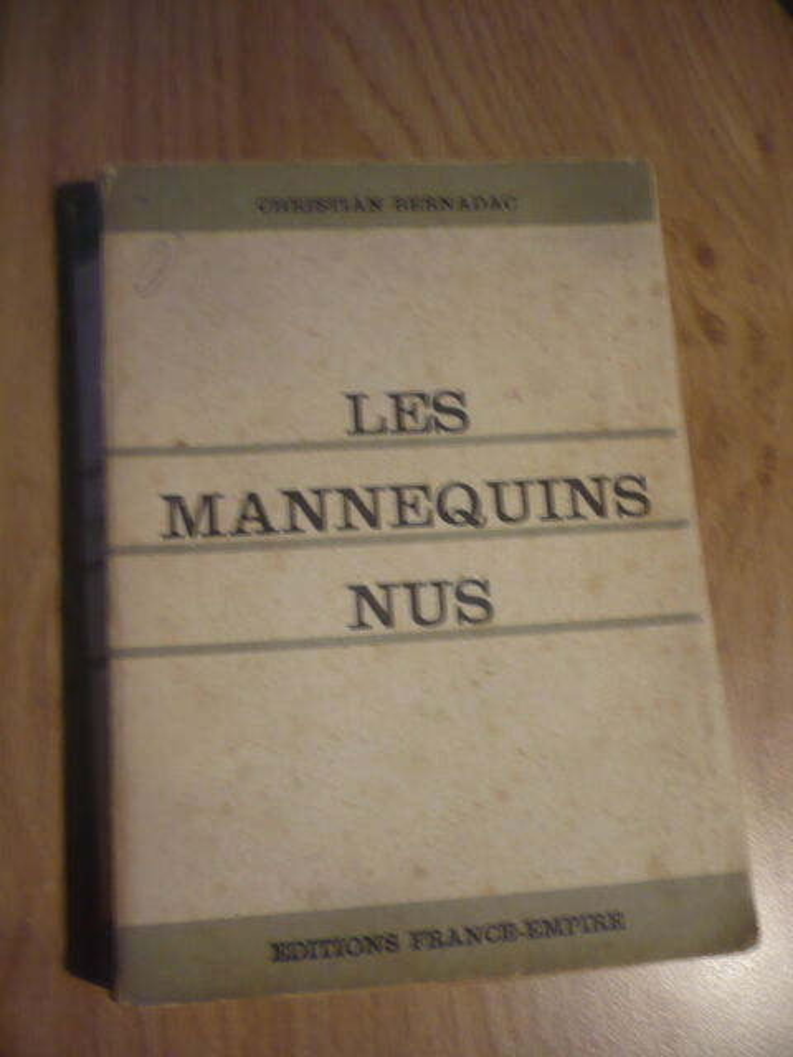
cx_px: 396
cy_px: 528
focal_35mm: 35
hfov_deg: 40.7
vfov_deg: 52.6
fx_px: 1069
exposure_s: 1/13
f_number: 2.8
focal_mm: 5.8
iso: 200
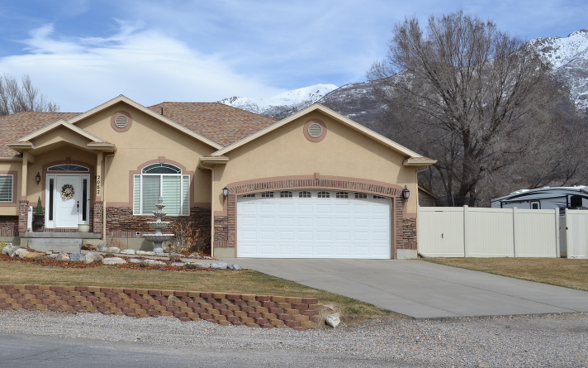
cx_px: 169
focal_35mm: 44
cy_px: 162
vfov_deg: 29.2
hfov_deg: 44.2
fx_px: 705
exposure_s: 1/320
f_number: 9
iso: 100
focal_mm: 20
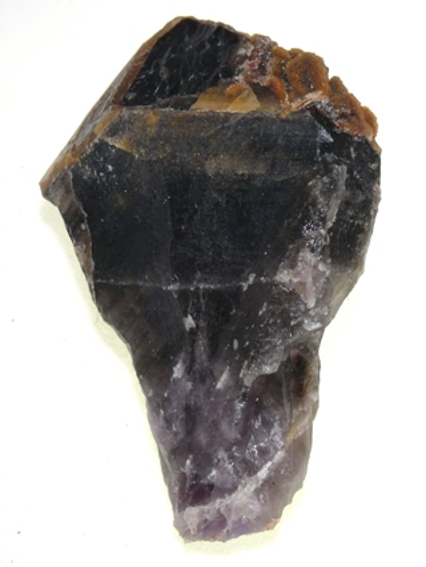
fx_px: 1820
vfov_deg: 17.7
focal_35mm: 111
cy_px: 284
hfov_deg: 13.4
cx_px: 213
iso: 100
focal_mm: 23.4
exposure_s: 1/200
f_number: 5.6
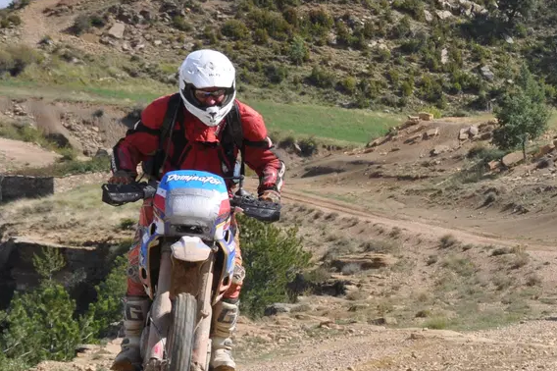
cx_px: 539
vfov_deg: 9.0
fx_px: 2350
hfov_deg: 13.4
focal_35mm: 152
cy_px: 136
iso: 320
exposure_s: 1/200
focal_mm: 48
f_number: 14
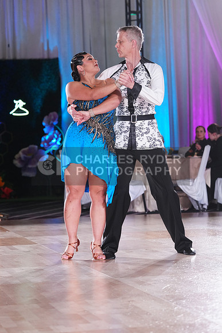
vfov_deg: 20.4
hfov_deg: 13.7
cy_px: 166
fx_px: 924
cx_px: 111
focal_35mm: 100
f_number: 4
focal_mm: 100
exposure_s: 1/400
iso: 2500
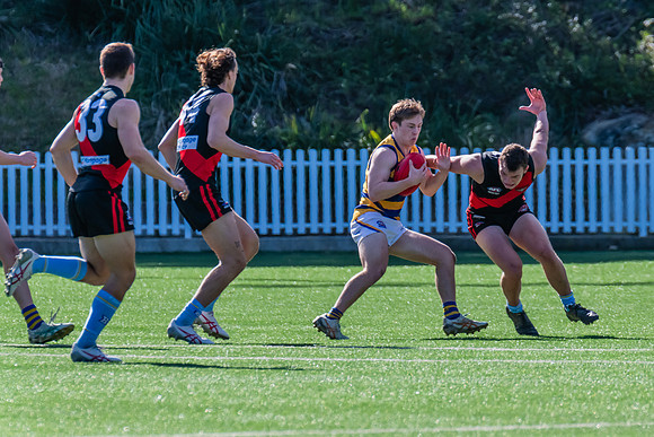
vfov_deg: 2.1
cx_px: 451
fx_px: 11736
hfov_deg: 3.2
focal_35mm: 646
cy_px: 220
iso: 800
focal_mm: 460
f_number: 10
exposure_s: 1/1250
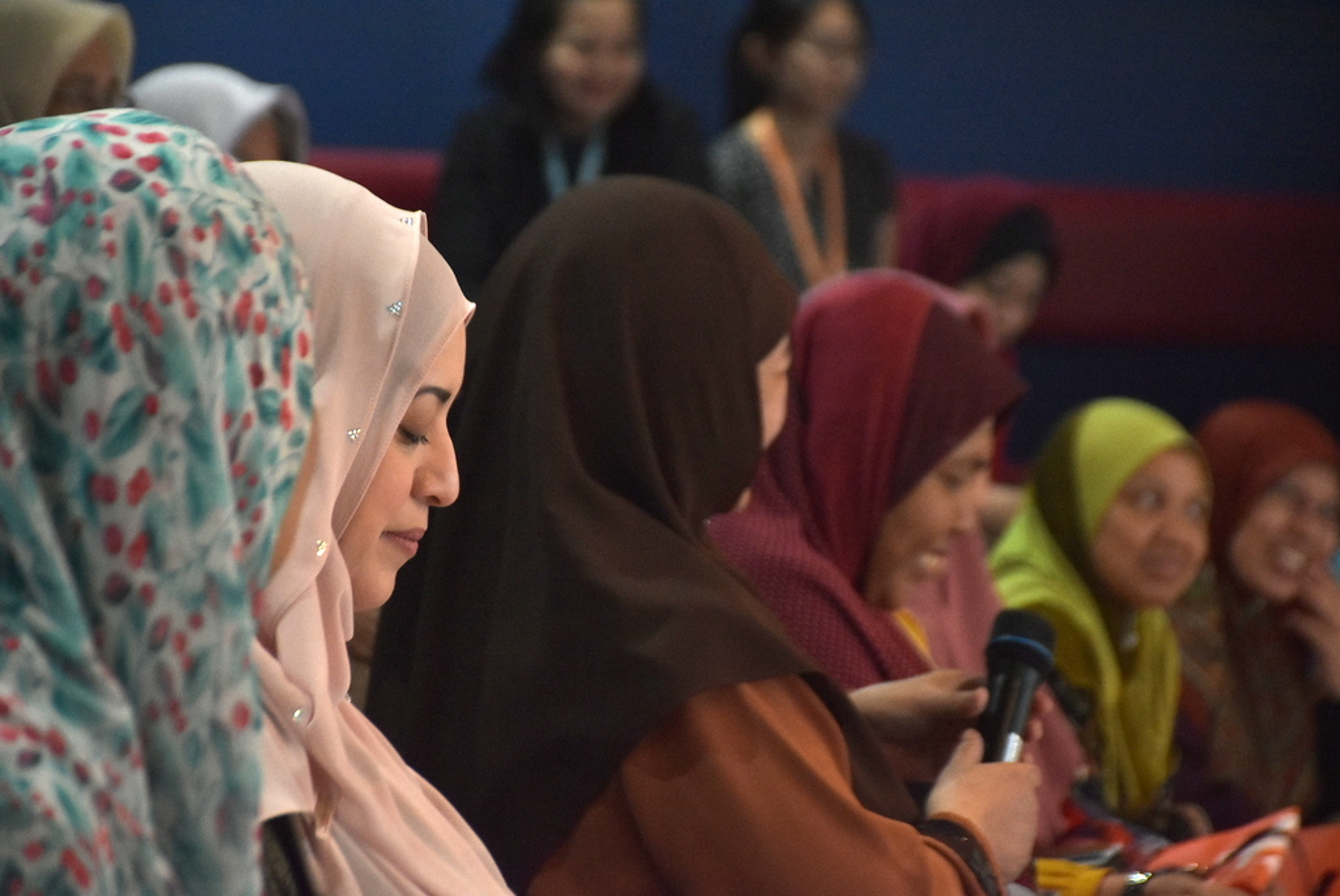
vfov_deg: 8.2
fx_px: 6259
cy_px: 448
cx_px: 670
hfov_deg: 12.2
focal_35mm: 168
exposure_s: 1/80
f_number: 5.6
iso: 2000
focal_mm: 112
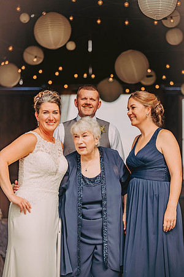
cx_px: 92
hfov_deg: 10.2
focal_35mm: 135
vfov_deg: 15.2
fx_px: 1035
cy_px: 138
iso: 200
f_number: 2.8
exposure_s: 1/2000
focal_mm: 135
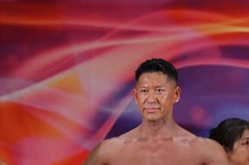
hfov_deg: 3.1
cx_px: -116
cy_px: 241
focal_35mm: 666
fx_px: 4601
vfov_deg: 2.1
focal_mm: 150
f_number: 5.6
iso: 3200
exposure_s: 1/400
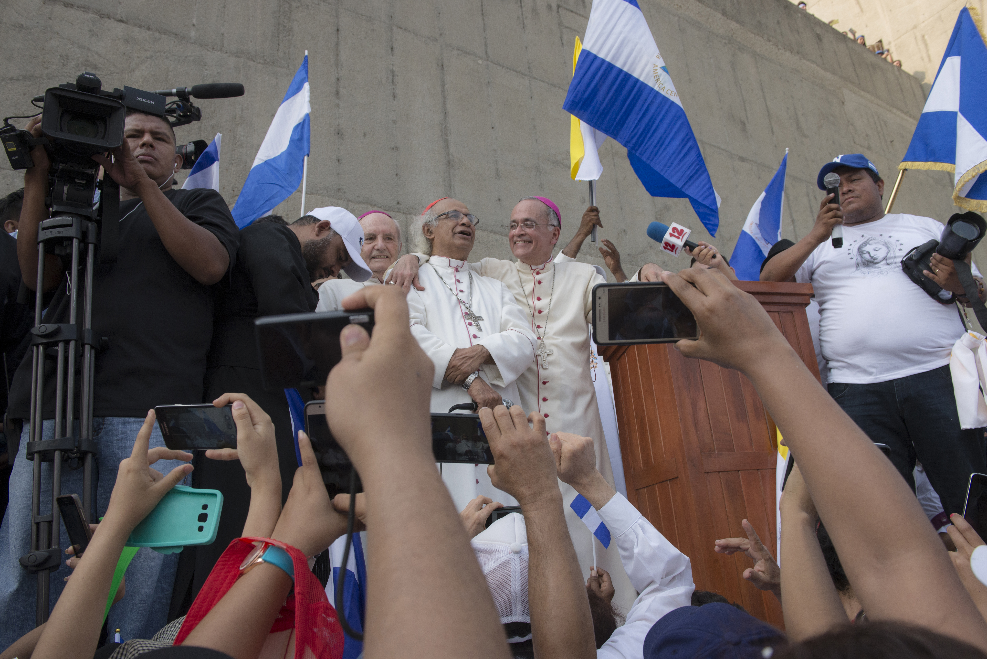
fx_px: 740
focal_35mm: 27
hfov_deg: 67.4
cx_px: 494
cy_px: 330
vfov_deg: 48.0
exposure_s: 1/1000
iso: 800
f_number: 7.1
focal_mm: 27
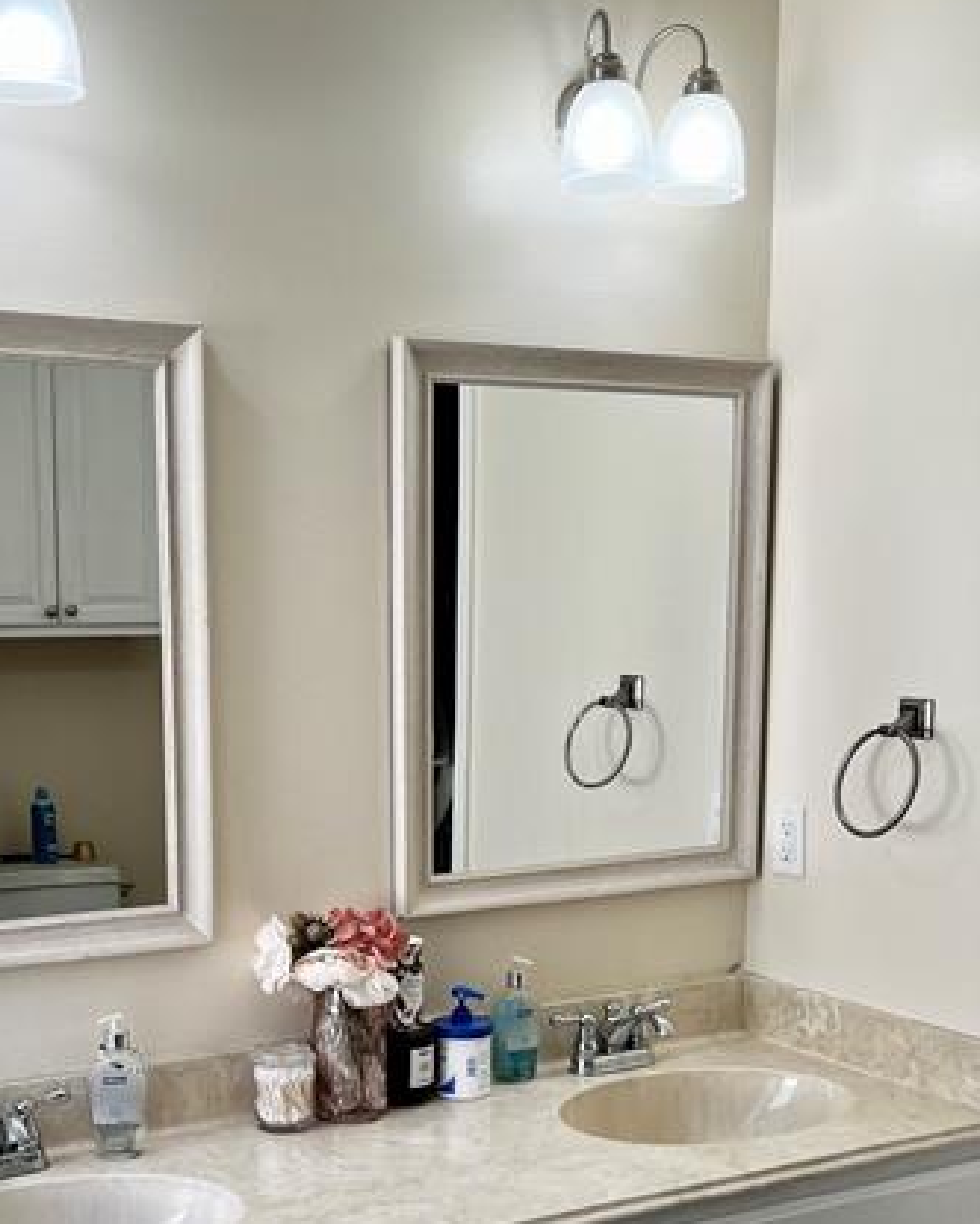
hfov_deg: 32.0
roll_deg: +1.7
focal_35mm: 47
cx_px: 372
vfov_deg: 38.8
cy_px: 864
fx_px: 1704
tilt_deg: -9.2
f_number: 1.6
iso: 40
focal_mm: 5.1
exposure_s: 1/161
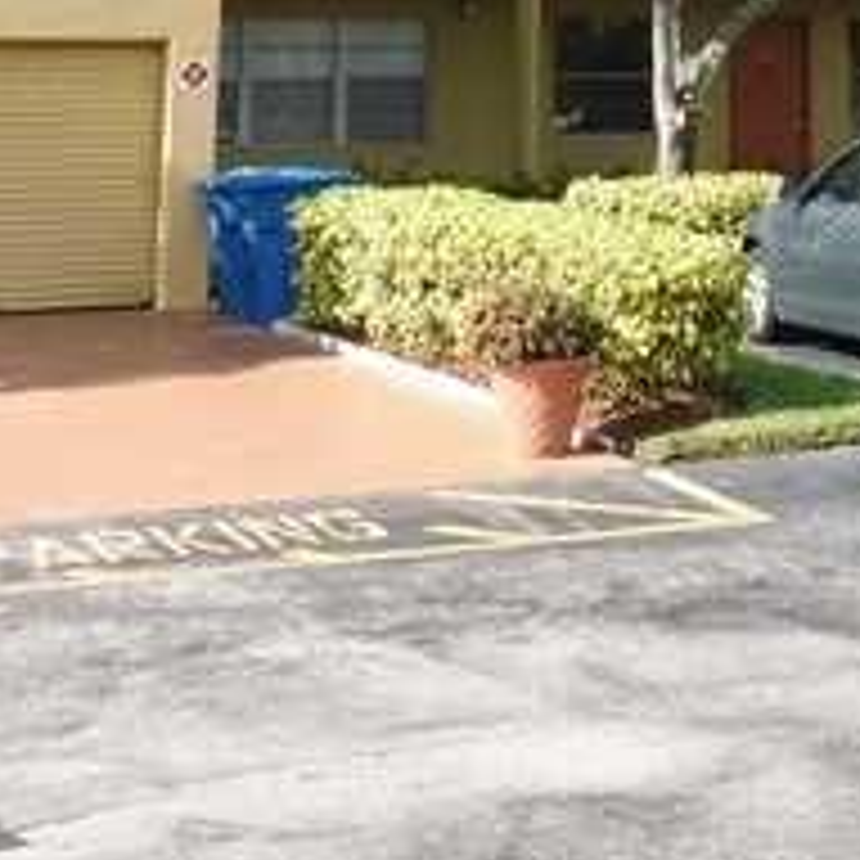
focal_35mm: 89
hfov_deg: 18.7
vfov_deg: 17.7
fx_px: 2502
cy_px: -387
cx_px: 964
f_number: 4
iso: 200
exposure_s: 1/640
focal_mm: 4.3
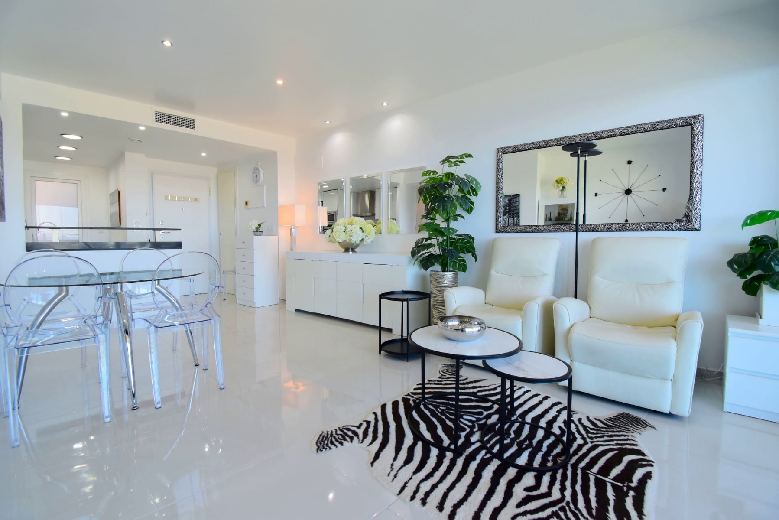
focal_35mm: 15
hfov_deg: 100.4
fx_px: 325
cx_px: 390
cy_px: 260
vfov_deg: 77.4
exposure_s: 1/60
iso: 400
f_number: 8
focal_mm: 10
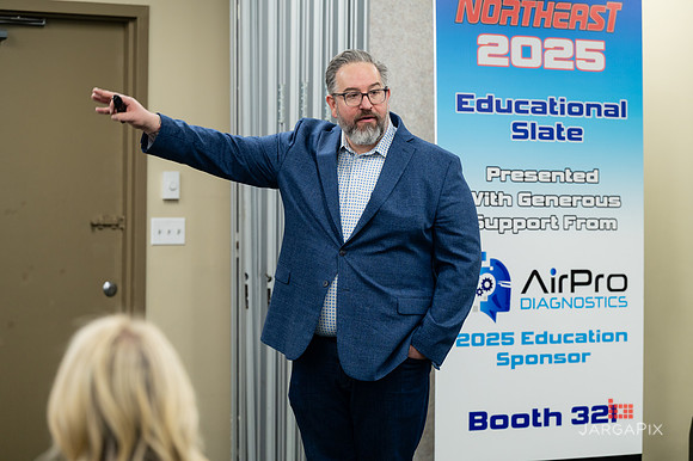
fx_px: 2063
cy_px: 220
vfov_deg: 12.8
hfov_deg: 19.1
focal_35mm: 107
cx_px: 363
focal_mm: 102
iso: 1000
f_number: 3.2
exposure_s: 1/200
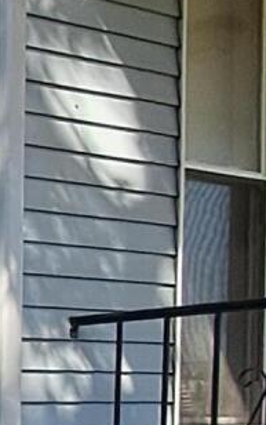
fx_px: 1274
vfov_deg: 18.2
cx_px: -558
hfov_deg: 9.2
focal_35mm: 110
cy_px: 477
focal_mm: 1.64
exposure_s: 1/532
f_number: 2.2
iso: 40
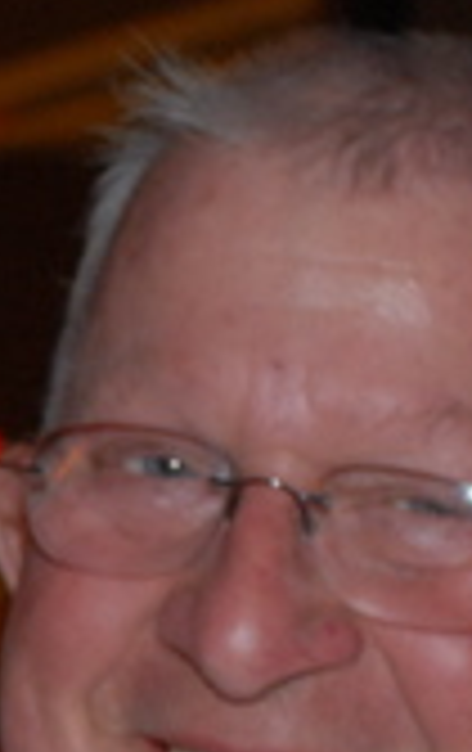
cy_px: 838
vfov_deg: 7.7
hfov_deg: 4.8
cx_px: -668
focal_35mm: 269
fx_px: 5504
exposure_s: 1/20
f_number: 4.5
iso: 400
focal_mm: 35
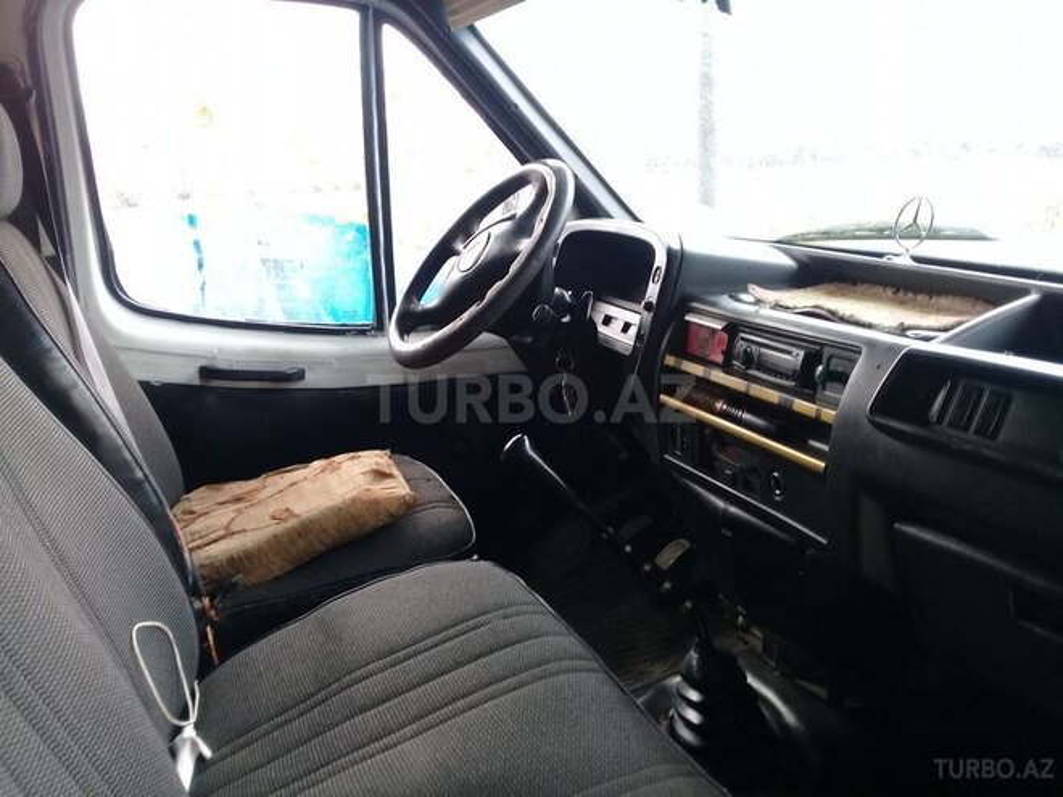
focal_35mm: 31
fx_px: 952
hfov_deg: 58.4
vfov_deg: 45.4
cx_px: 532
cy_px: 398
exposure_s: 1/33
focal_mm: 3.3
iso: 64
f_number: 2.2
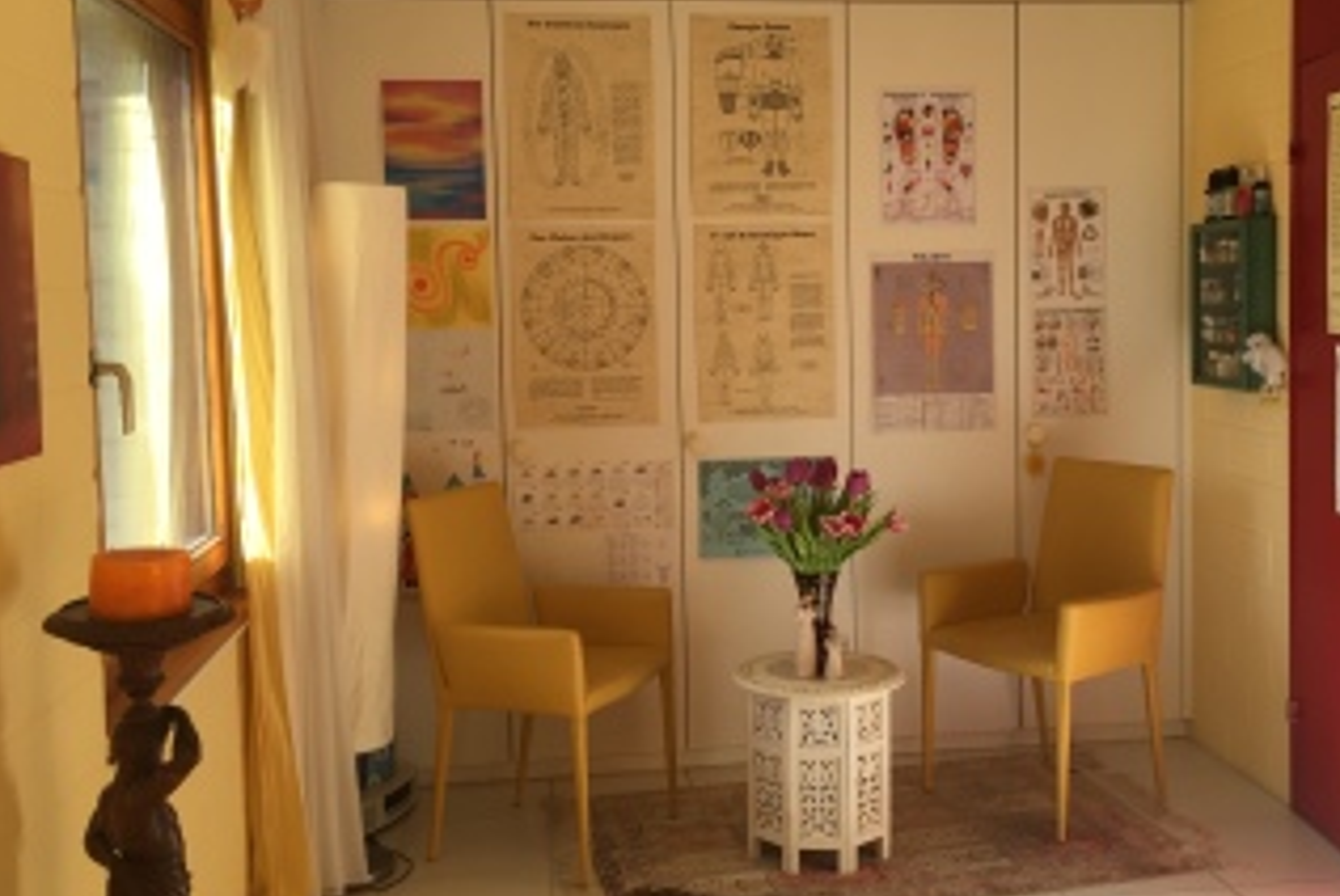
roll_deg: +0.9
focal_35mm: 38
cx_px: 757
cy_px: 414
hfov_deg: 50.5
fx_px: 1416
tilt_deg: -3.9
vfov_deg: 35.1
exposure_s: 1/284
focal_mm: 4.15
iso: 32
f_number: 2.2
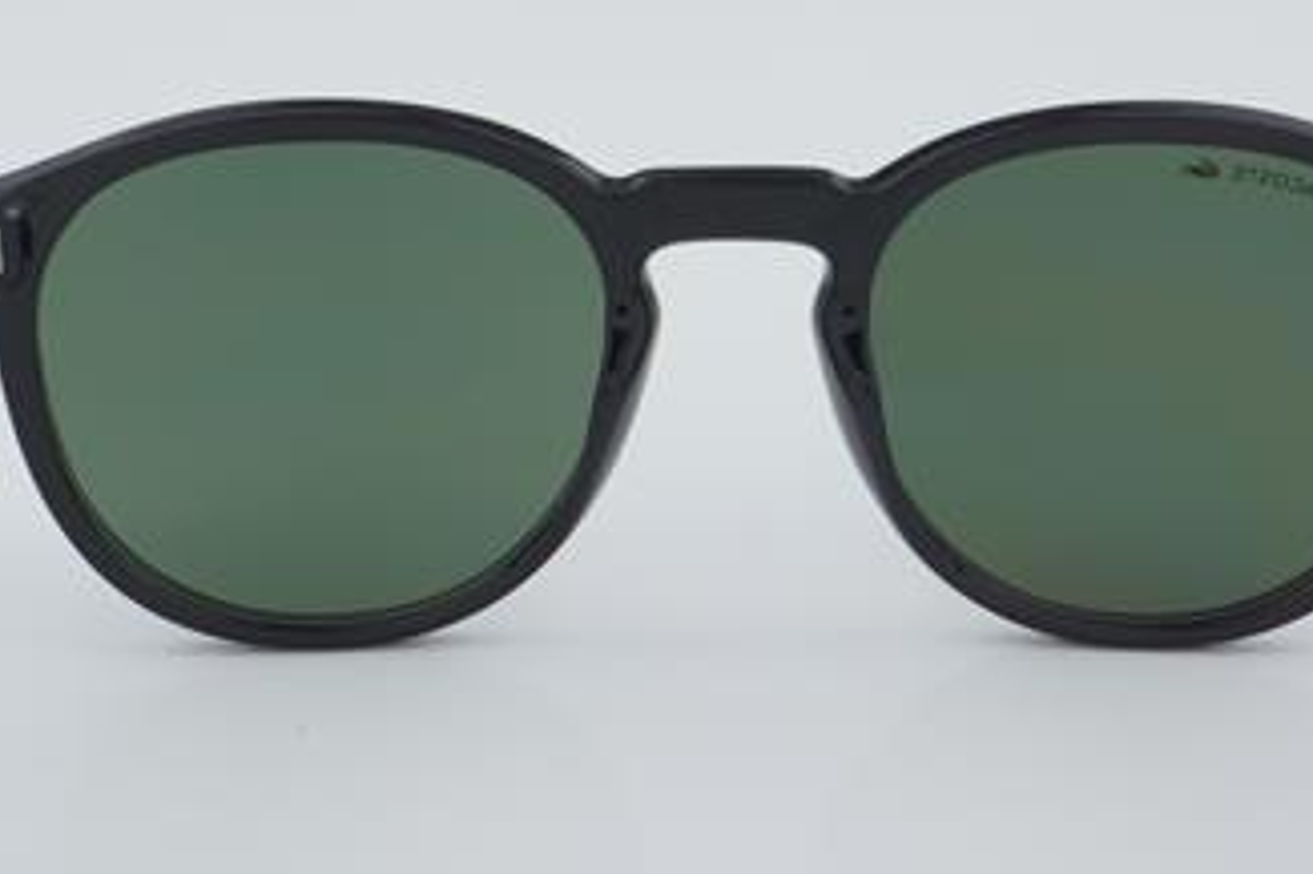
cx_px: 741
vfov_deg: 14.8
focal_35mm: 92
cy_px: 391
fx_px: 3354
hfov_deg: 22.1
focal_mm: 50
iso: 100
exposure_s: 1/4
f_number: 32
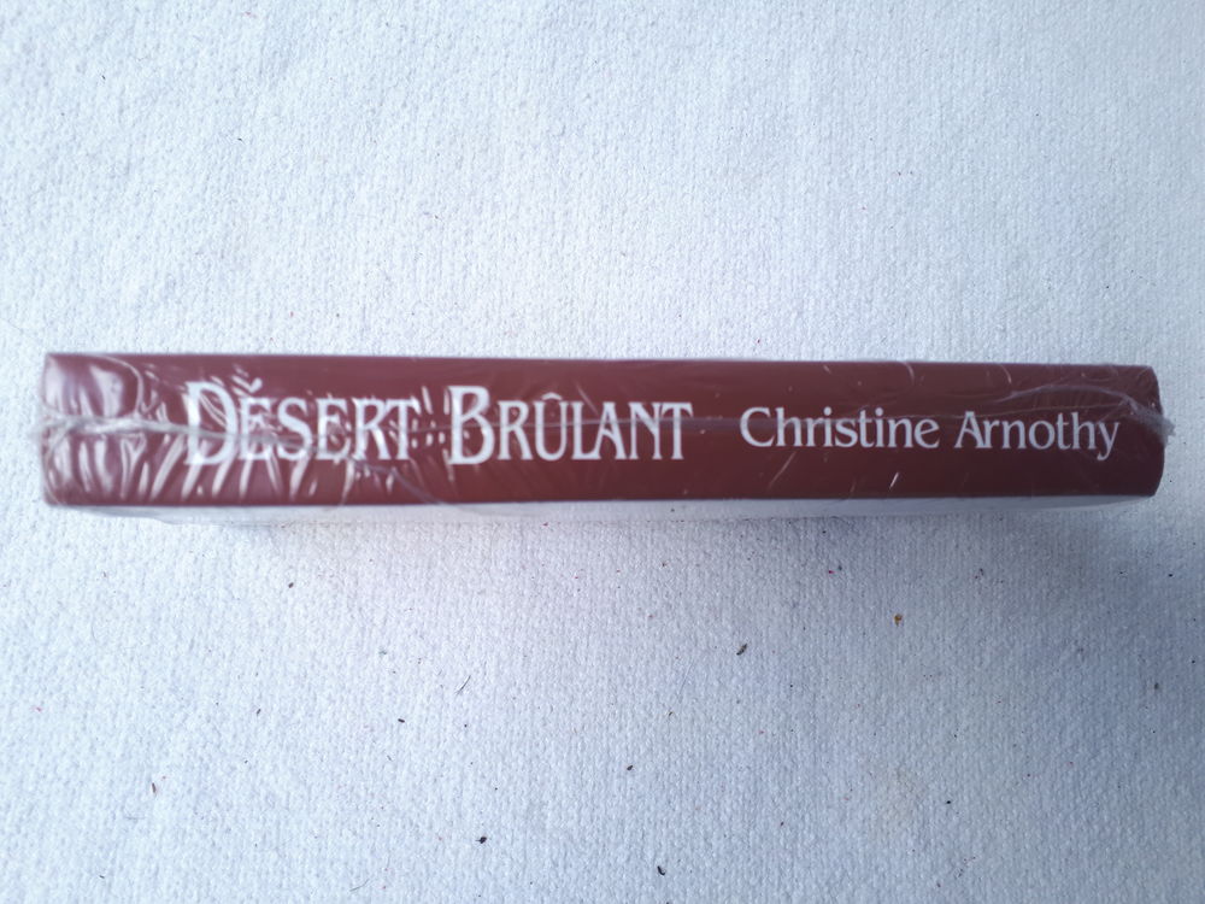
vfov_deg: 51.4
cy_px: 452
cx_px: 602
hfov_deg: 65.3
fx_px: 940
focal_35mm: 27
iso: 40
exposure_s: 1/291
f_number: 1.9
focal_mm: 3.6
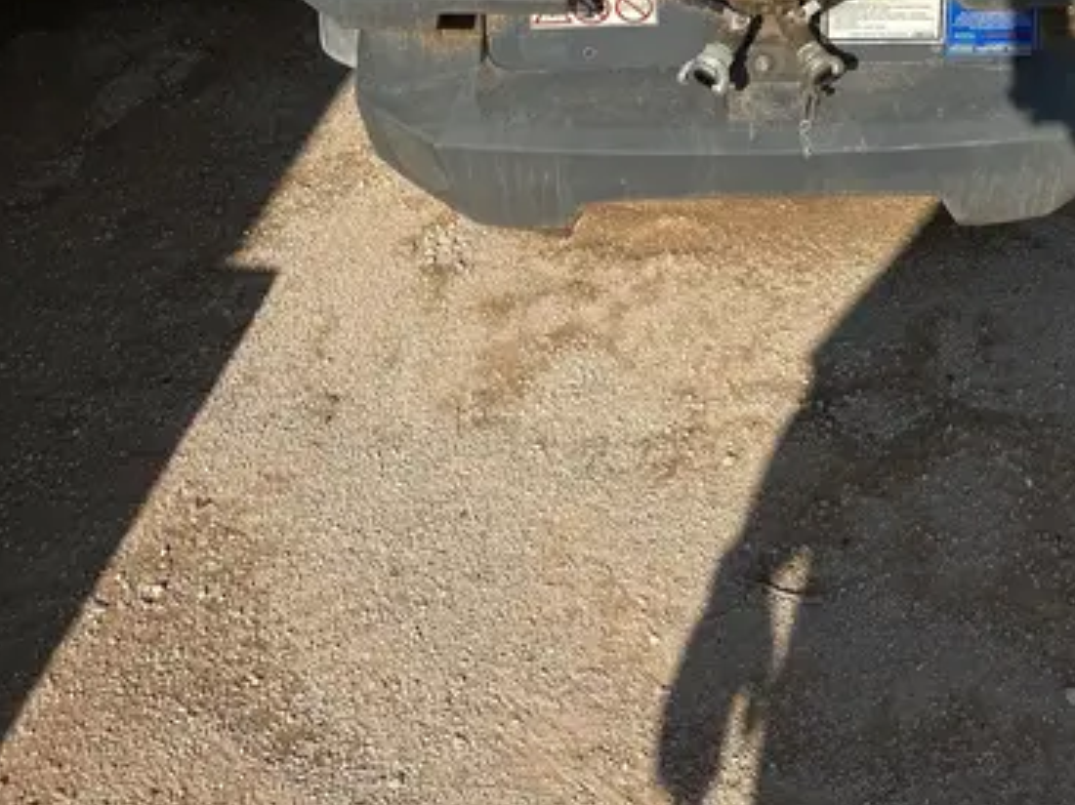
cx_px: 782
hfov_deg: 36.1
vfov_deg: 24.6
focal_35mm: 52
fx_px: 1614
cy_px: -224
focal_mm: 5.7
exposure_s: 1/6993
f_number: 1.5
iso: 50
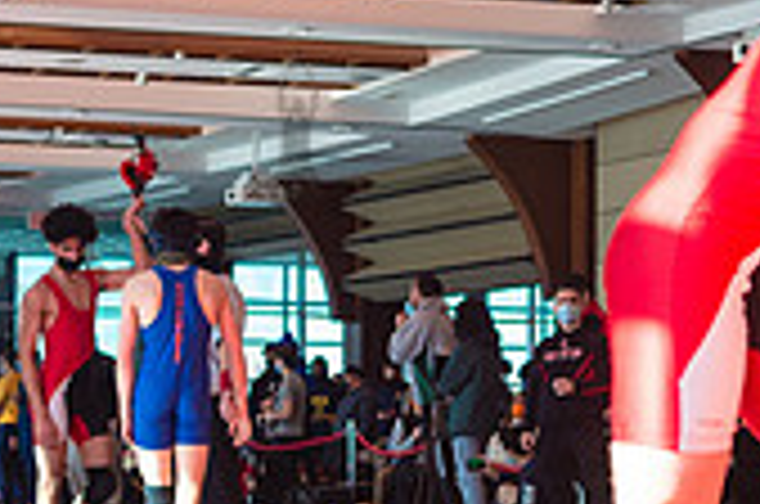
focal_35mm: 151
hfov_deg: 13.6
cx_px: 601
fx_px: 3182
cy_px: 347
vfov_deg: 9.0
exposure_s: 1/400
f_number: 3.2
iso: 400
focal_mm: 35
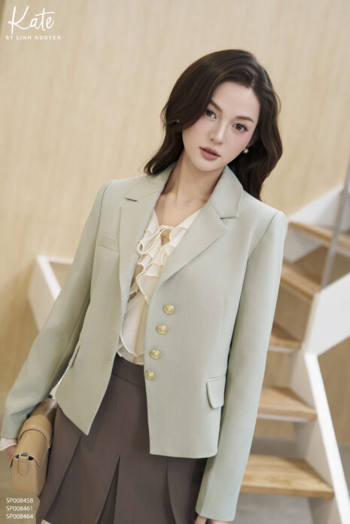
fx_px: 787
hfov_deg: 25.1
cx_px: 175
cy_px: 262
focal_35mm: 54
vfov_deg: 36.9
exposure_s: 1/160
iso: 800
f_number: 2.8
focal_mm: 54
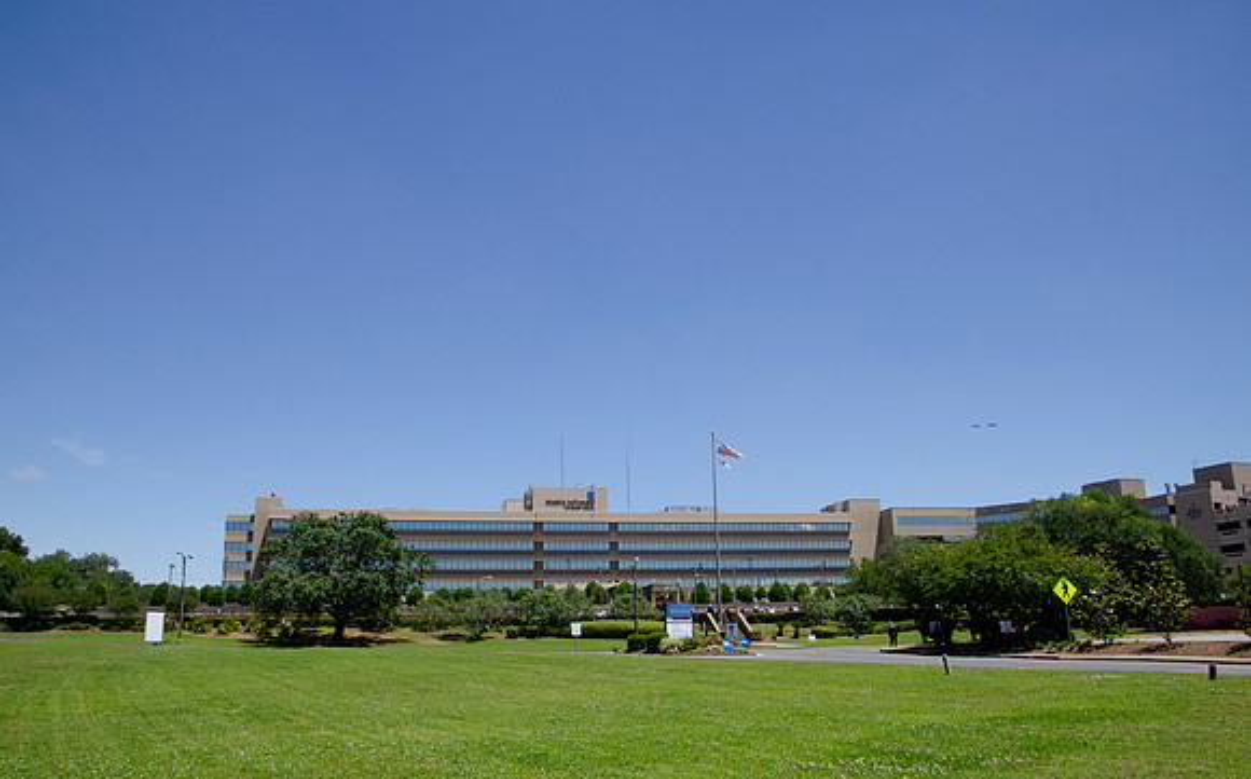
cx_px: 626
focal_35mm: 27
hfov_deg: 67.5
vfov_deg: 45.1
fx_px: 936
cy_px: 415
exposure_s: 1/640
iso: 400
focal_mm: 18
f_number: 13
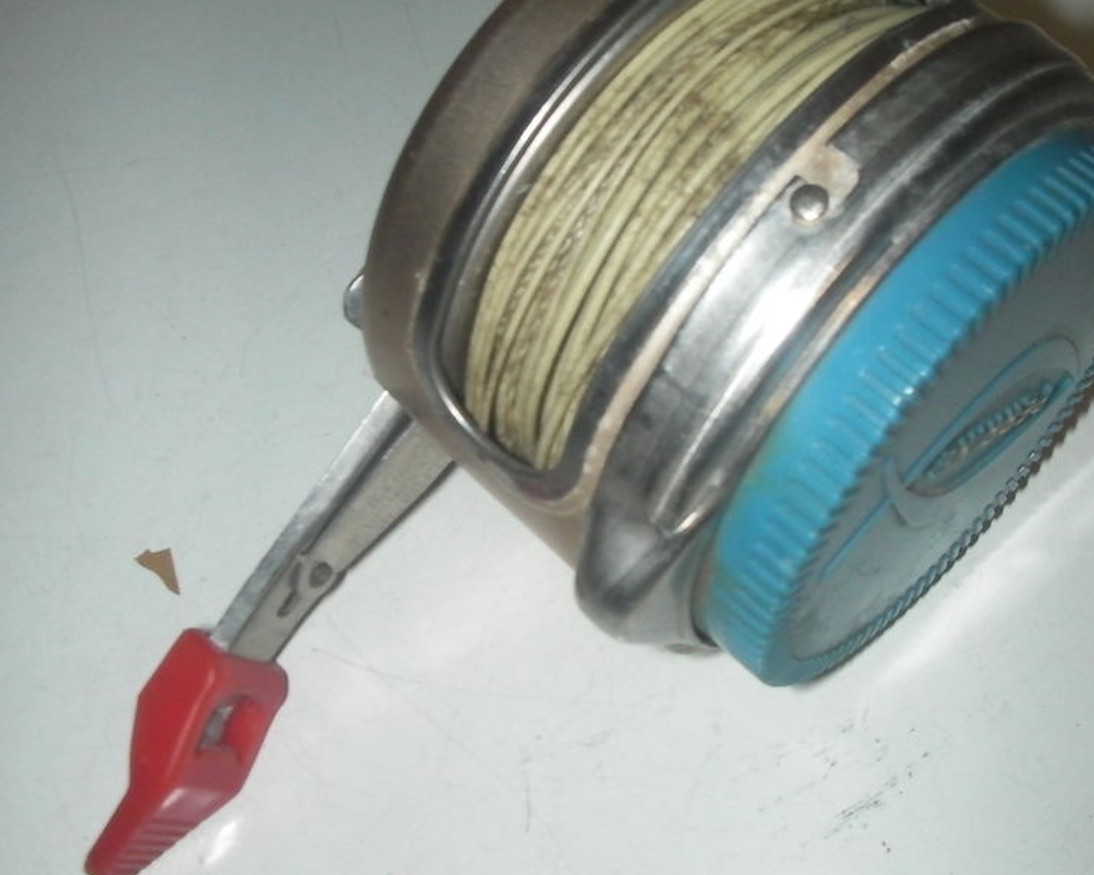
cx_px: 564
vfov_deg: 29.7
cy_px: 389
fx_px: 1652
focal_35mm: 51
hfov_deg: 36.6
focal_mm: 6.3
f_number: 5.6
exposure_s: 1/30
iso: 200
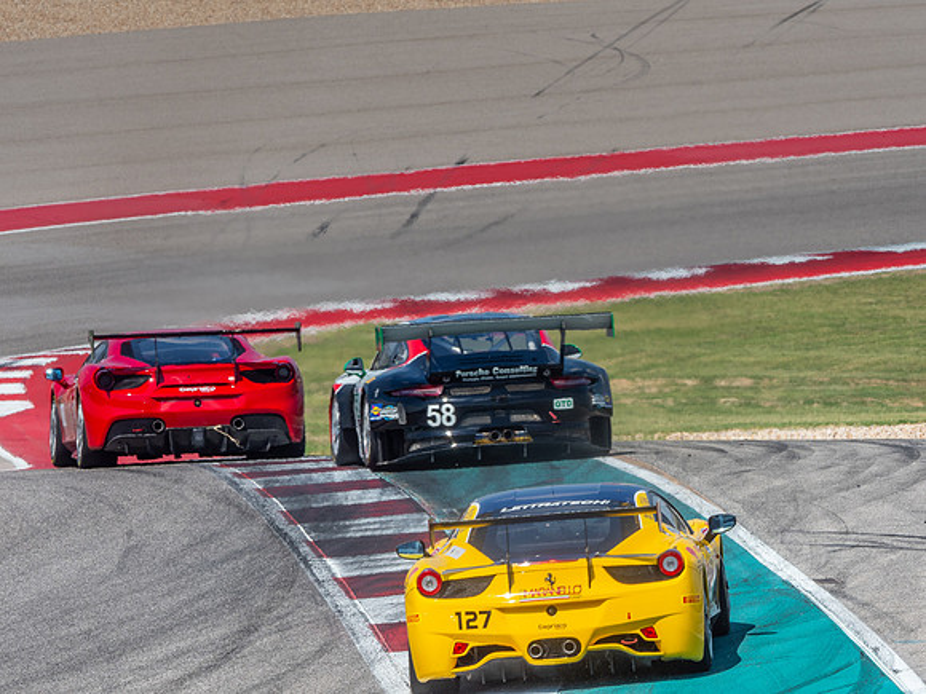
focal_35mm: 601
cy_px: 347
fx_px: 16077
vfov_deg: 2.5
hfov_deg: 3.3
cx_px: 463
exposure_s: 1/250
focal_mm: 300
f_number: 14
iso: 200
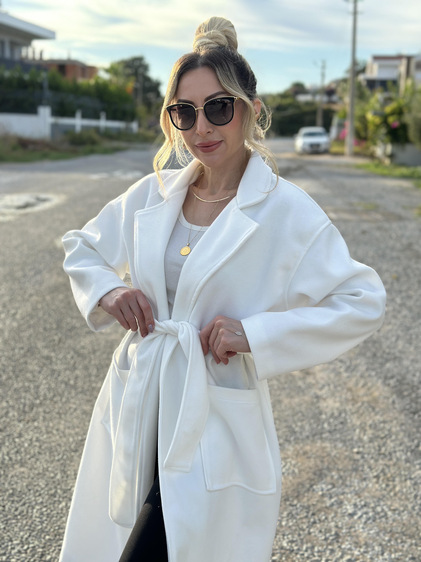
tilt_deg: -10.9
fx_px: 778
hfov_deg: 30.3
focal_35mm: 48
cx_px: 210
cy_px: 281
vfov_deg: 39.7
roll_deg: -2.1
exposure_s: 1/1815
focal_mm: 6.86
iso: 80
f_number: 1.78
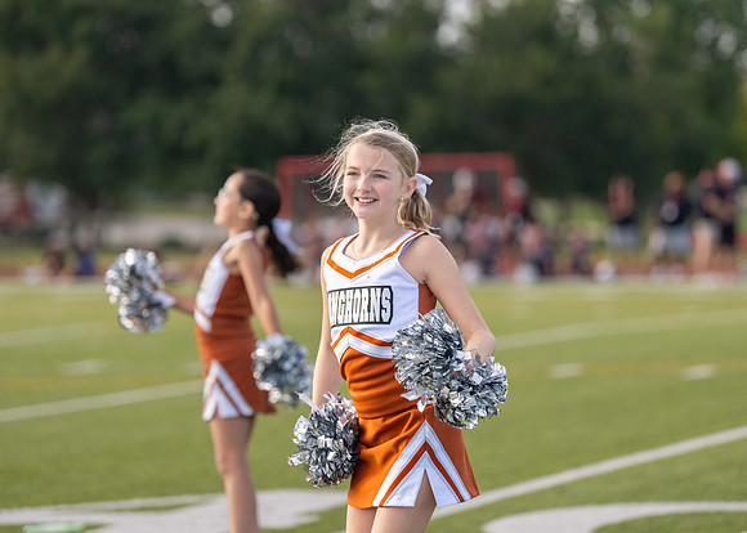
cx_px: 380
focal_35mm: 172
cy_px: 239
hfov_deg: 11.7
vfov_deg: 8.3
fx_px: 3659
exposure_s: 1/3200
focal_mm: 144
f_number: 2.8
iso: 400
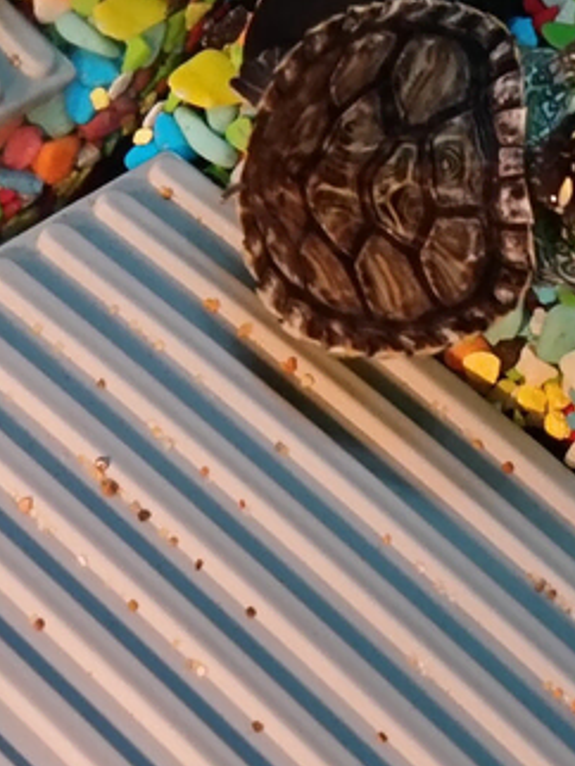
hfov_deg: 9.8
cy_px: 225
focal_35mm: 152
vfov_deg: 13.0
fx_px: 3362
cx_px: 324
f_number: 1.75
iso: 839
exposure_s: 1/50
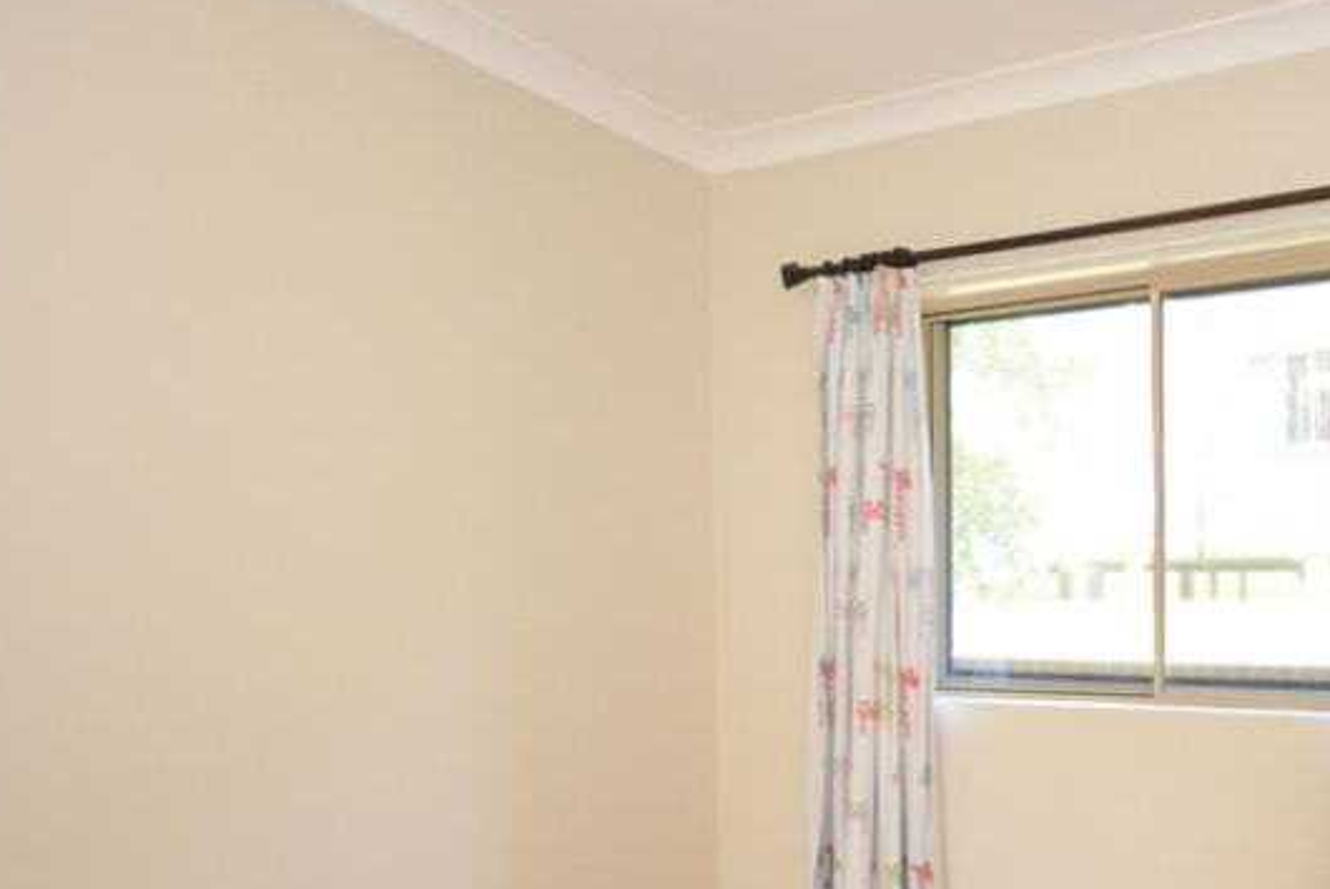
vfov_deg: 44.0
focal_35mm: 29
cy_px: 629
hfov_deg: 60.6
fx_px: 1072
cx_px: 974
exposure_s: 1/60
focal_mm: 10
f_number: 4
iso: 220
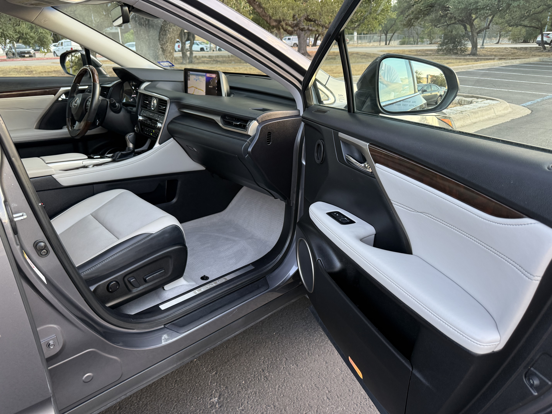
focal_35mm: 24
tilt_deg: -23.4
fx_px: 383
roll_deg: +1.0
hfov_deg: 71.6
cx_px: 276
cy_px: 207
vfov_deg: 56.8
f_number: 1.78
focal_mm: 6.76
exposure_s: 1/118
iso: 200
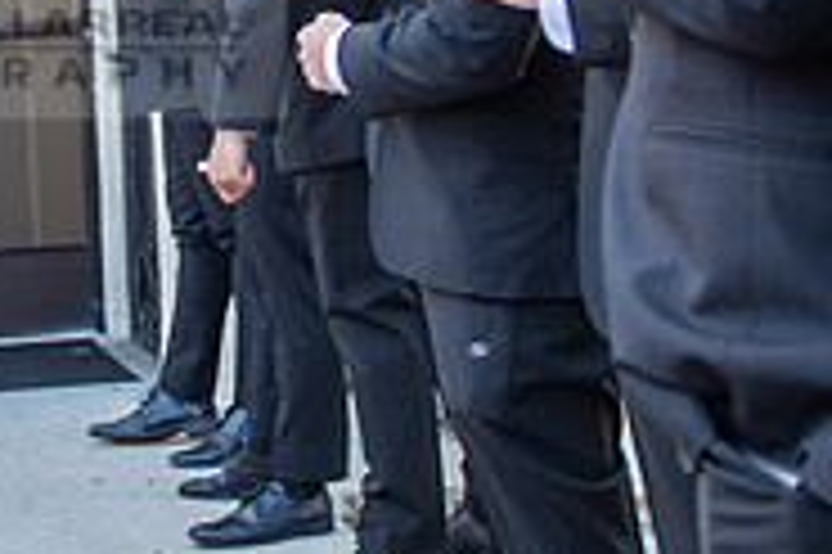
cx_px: 84
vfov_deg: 14.4
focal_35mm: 93
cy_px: -19
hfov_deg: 21.4
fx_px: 2147
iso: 200
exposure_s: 1/125
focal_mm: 24
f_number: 3.5
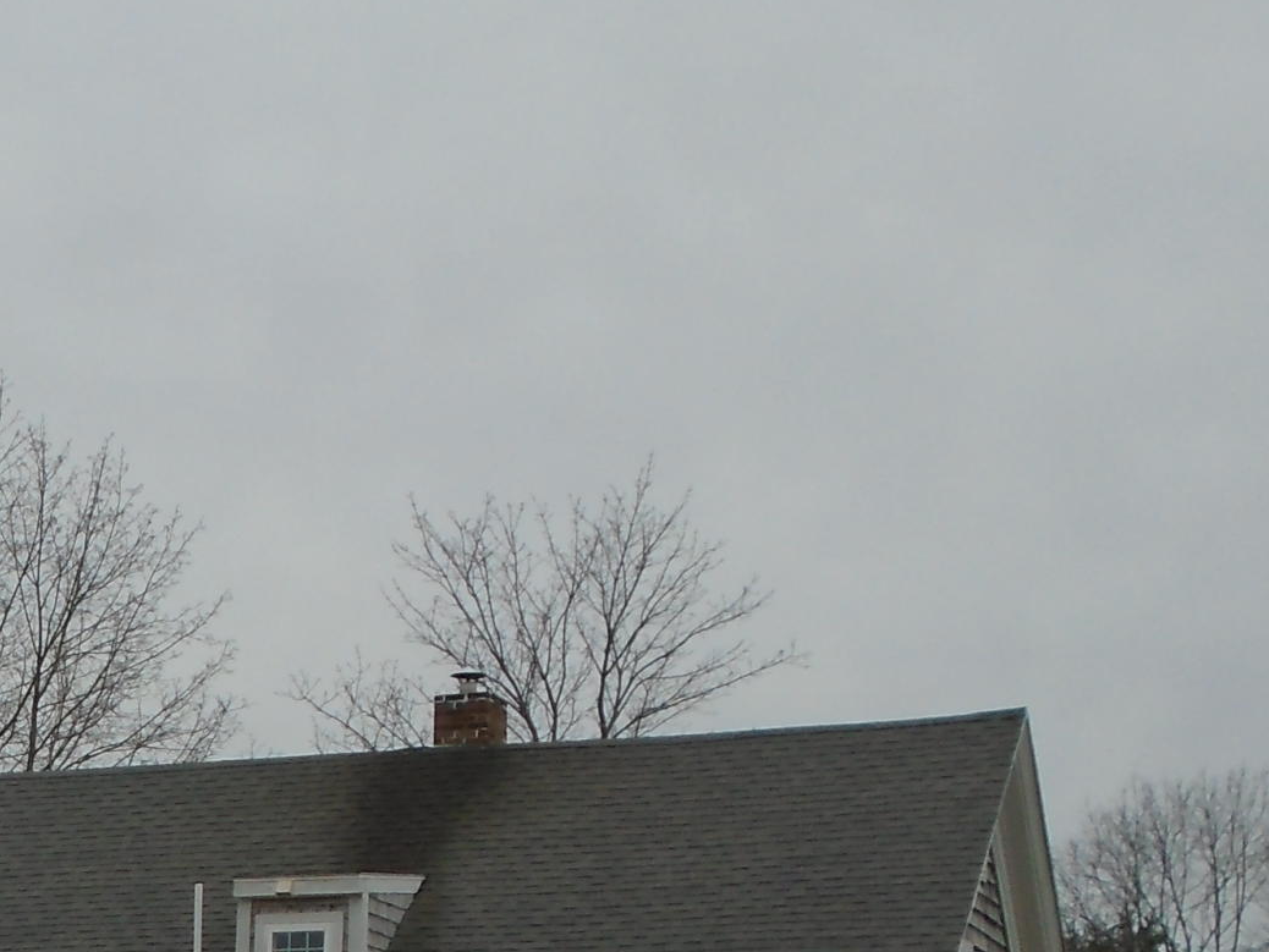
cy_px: 1261
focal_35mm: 104
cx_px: -456
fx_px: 3813
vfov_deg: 13.7
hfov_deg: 17.5
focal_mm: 6.4
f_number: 3.8
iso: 100
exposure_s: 1/800
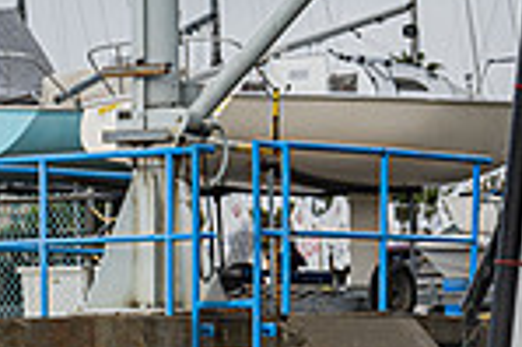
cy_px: 629
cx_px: 291
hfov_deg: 9.3
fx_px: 3215
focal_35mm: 222
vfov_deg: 6.1
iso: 100
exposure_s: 1/320
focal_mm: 54
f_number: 6.3
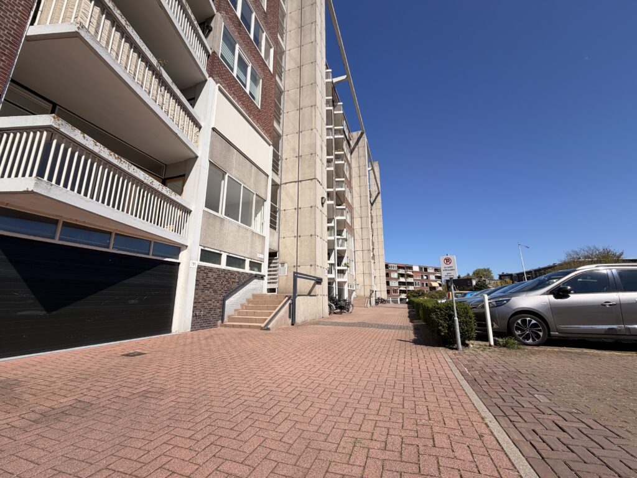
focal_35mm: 14
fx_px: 258
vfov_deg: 85.7
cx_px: 318
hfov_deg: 102.1
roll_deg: -0.1
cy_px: 239
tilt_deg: +14.2
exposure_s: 1/1105
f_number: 2.2
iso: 20
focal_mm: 2.22
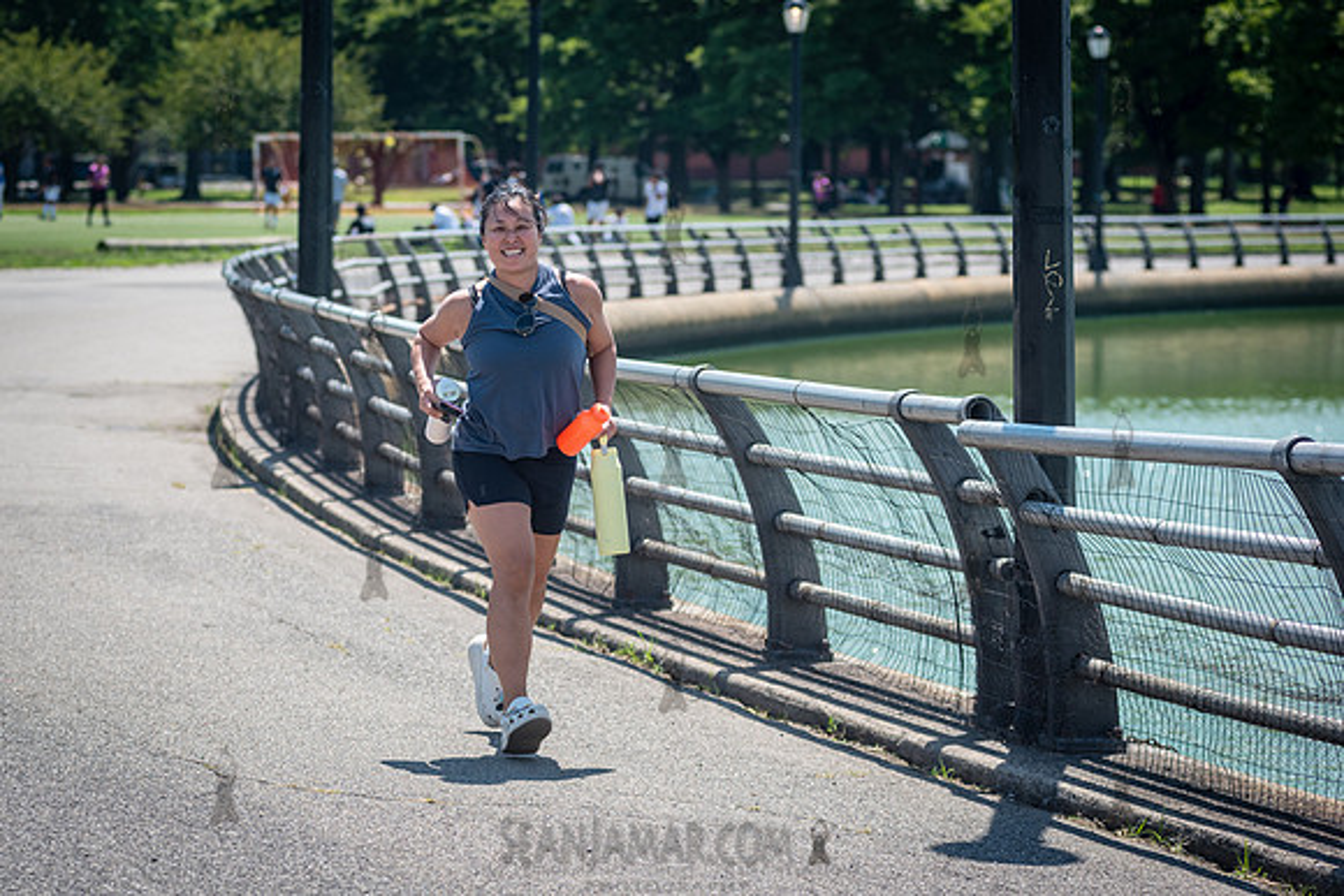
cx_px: 514
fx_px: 4845
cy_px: 456
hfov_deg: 15.8
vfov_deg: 10.6
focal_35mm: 130
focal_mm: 105
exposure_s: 1/1600
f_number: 4
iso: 200
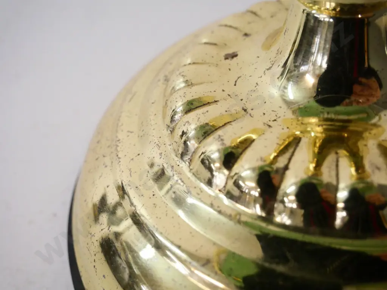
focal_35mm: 40
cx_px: 194
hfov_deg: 46.8
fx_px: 447
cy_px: 145
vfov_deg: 36.0
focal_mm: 20
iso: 3200
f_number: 5
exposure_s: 1/250
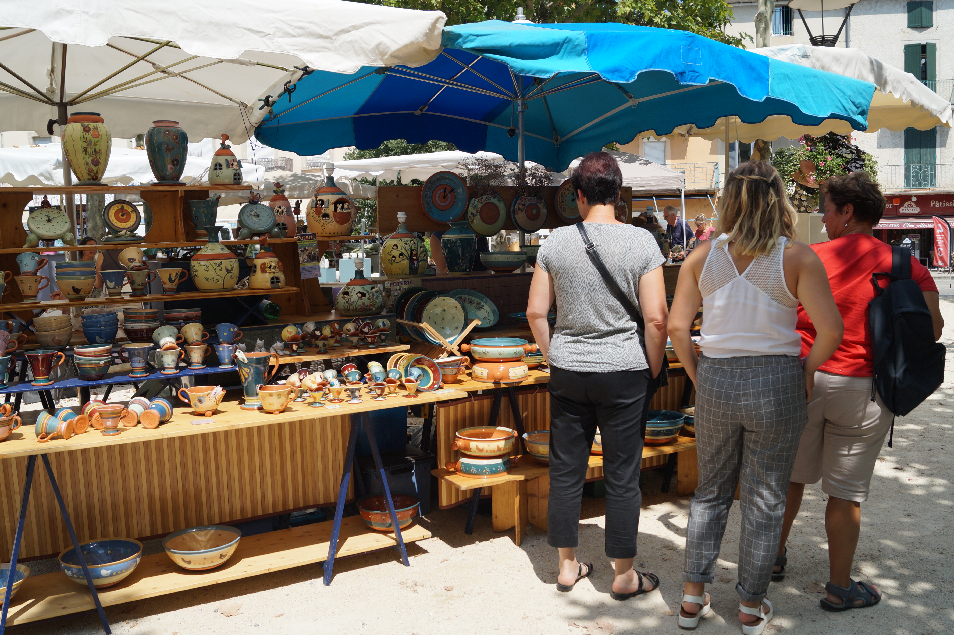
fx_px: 874
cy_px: 318
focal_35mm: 33
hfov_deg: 57.2
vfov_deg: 39.9
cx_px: 477
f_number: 6.3
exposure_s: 1/400
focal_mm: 22
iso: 100
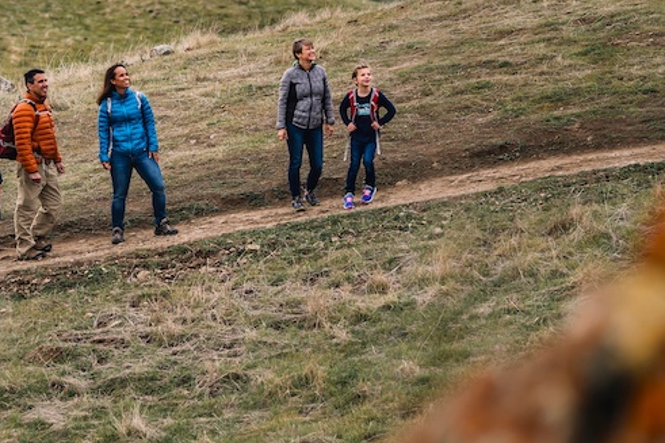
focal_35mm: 318
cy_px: 102
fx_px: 5872
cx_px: 108
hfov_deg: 6.5
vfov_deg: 4.3
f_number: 3.5
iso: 125
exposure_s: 1/640
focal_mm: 130
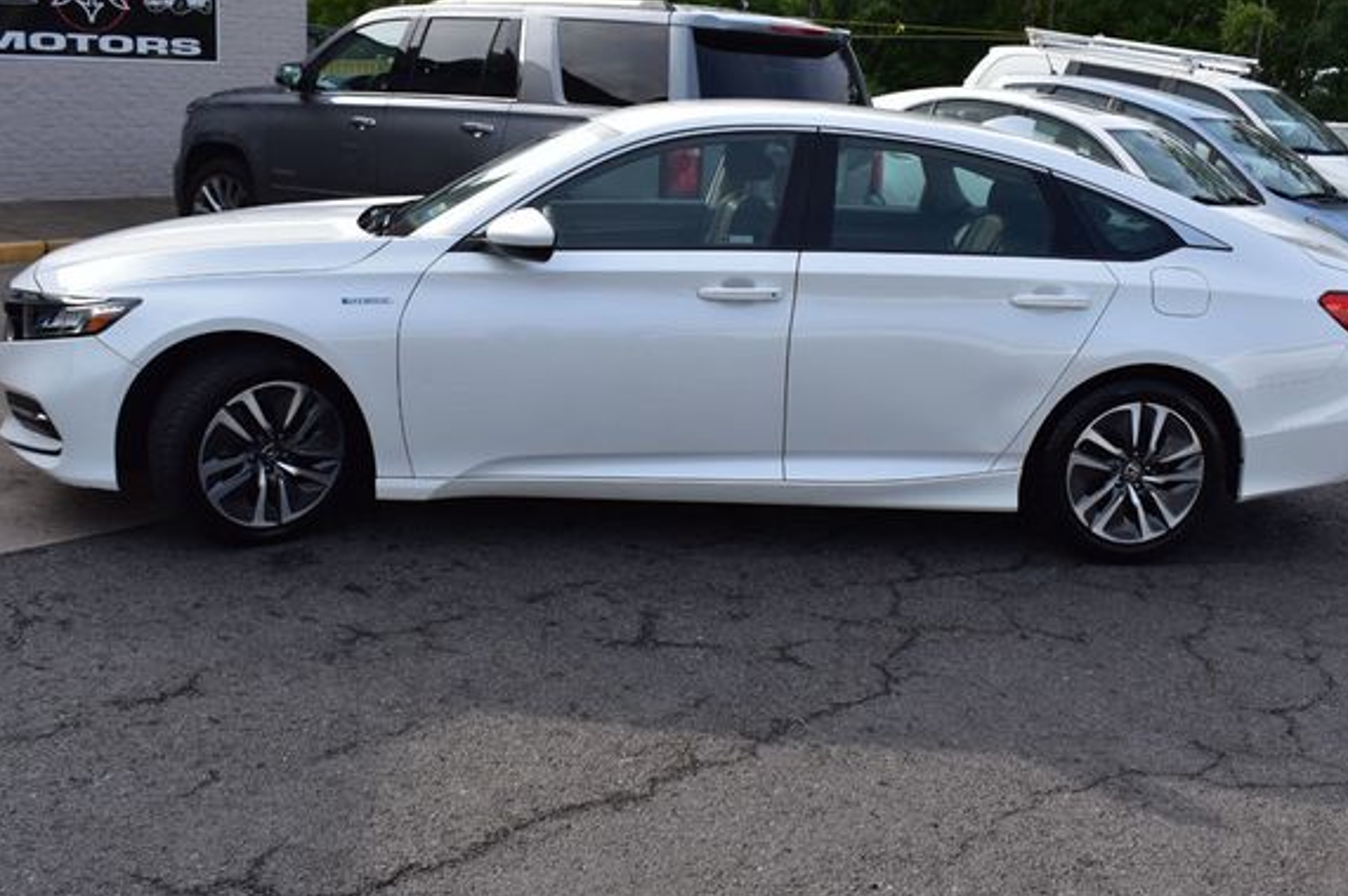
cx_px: 678
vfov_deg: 35.9
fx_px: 1385
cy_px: 406
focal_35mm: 37
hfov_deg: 51.9
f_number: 11
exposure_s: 1/400
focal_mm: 22
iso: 400
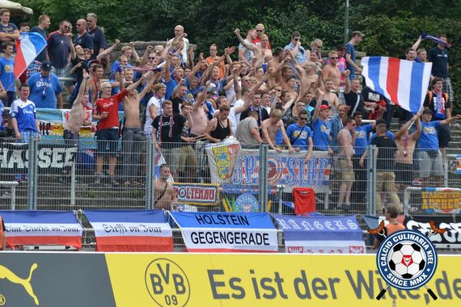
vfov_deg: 4.6
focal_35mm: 300
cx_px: 230
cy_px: 154
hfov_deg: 6.9
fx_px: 3841
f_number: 5.6
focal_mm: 200
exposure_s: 1/1250
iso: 400
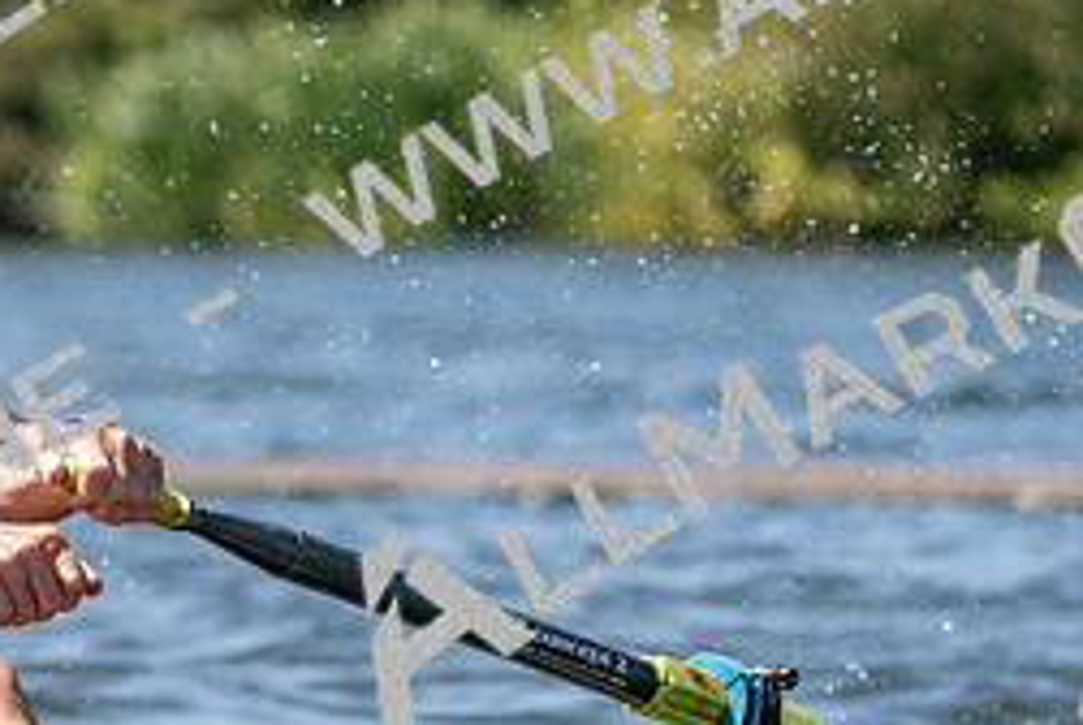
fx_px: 18161
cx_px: -9
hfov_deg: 3.4
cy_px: 330
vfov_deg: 2.3
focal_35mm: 603
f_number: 5.6
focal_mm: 261
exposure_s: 1/2000
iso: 400
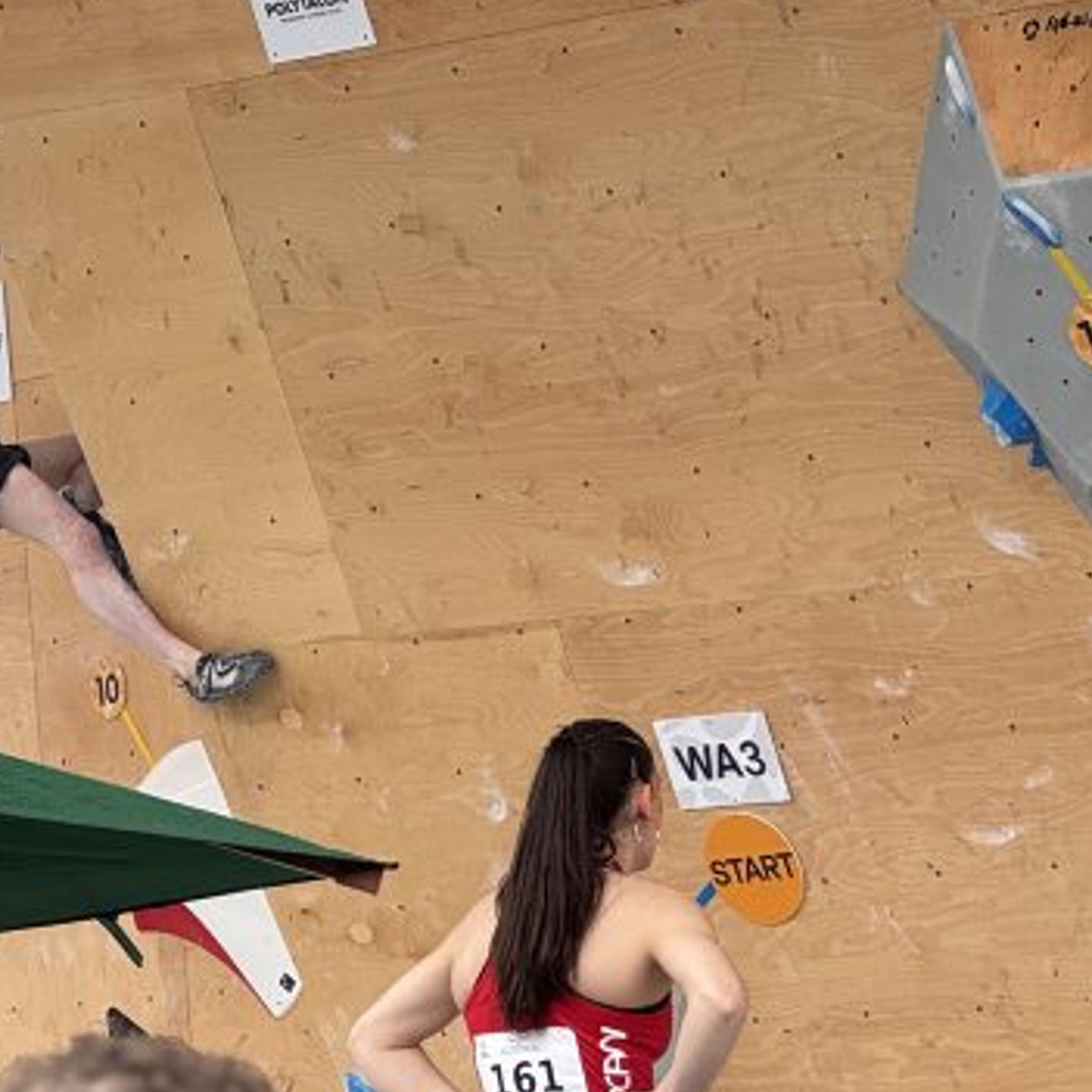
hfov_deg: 9.0
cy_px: 652
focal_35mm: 194
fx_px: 6924
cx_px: 837
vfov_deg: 9.0
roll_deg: -1.3
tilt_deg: +8.3
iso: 25
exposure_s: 1/146
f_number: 2.8
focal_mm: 9
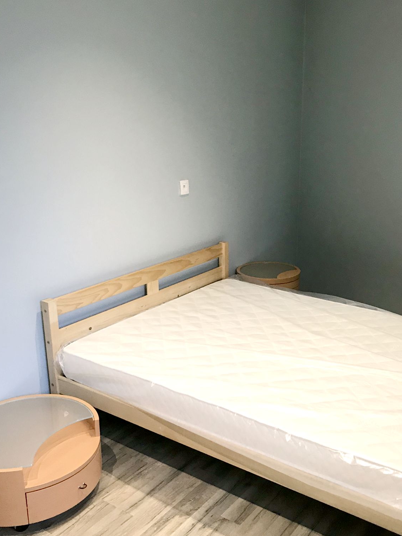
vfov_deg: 50.1
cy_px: 275
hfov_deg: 38.6
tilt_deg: -14.8
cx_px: 233
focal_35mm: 37
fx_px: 573
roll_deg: +1.0
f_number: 1.8
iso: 32
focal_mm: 3.99
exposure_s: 1/25
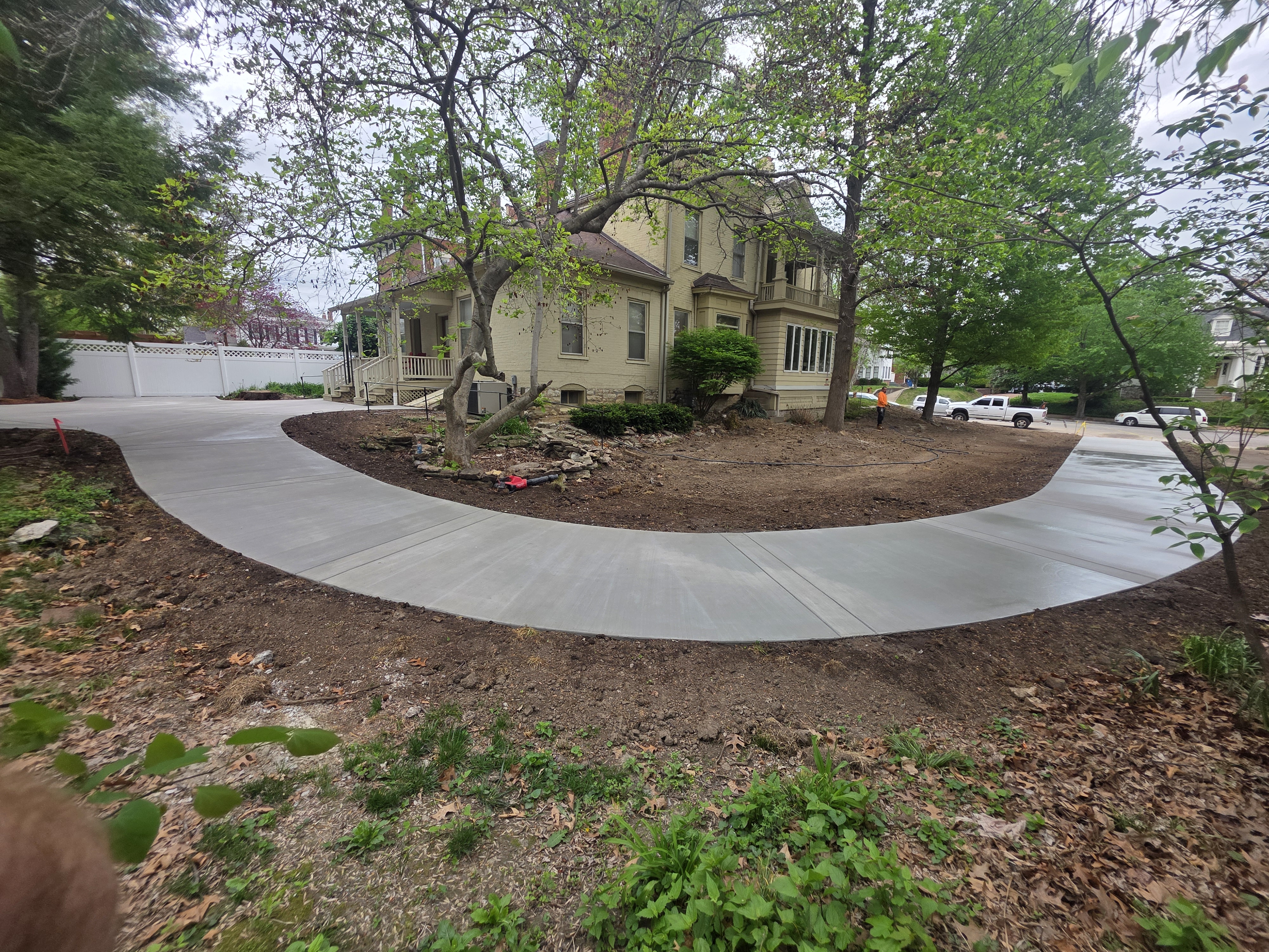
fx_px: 477
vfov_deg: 89.9
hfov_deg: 106.2
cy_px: 476
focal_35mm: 13
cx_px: 634
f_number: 1.9
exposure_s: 1/262
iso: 40
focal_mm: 2.2
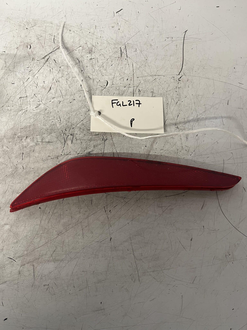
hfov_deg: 53.1
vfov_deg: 67.3
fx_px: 247
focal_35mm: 26
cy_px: 165
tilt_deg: -77.7
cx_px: 124
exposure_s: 1/50
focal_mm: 5.1
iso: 125
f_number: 1.6
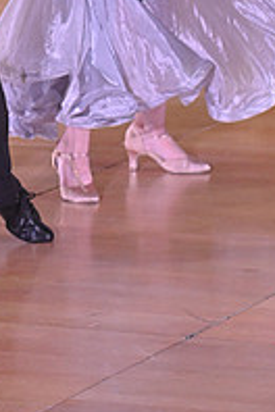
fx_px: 3426
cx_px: 22
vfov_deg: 6.8
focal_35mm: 299
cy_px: -96
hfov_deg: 4.6
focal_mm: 102
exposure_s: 1/400
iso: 3200
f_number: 5
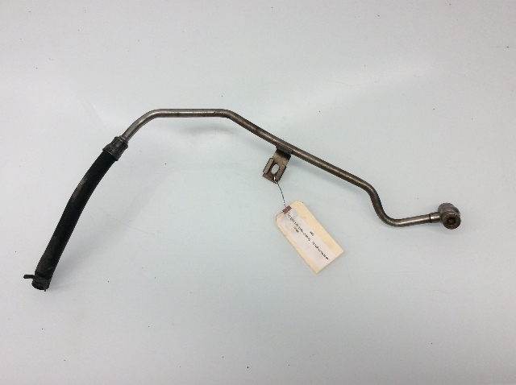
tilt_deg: -64.5
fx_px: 476
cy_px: 192
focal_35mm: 32
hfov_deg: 56.9
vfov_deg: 44.1
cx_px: 258
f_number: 2.4
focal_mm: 3.3
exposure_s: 1/120
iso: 50
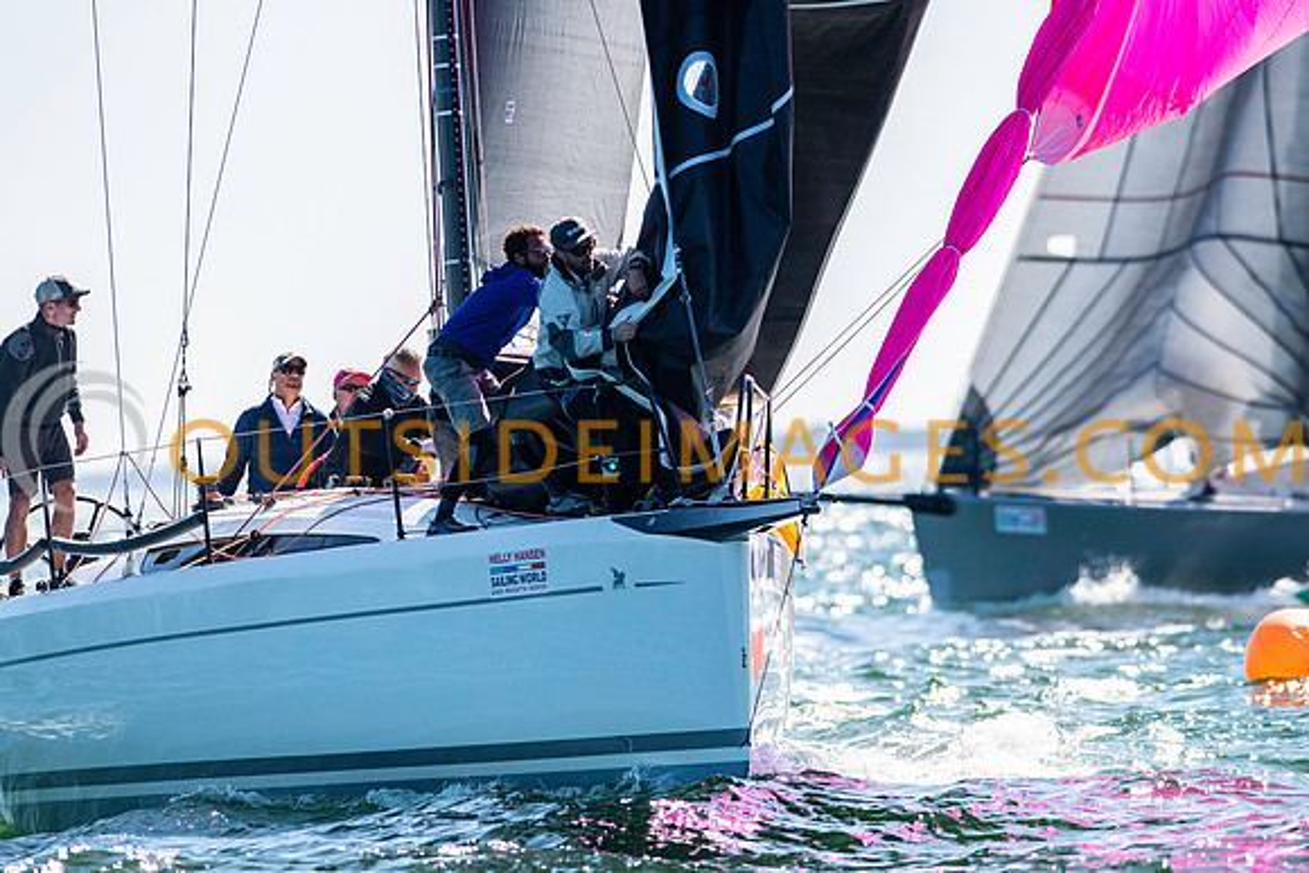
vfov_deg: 3.1
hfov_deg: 4.6
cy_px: 436
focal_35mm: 450
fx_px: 16366
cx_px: 654
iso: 250
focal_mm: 300
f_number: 5
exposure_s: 1/3200
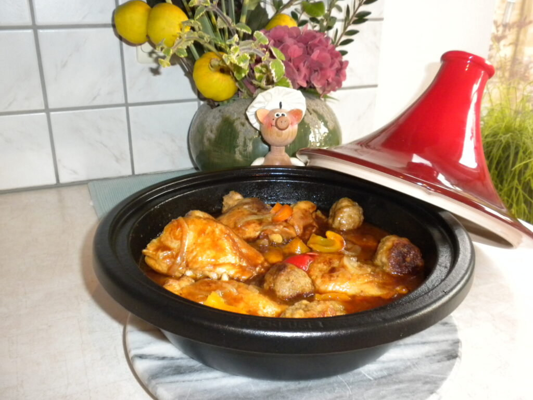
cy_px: 200
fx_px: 570
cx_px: 266
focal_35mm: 37
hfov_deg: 50.1
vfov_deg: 38.7
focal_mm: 6.6
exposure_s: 1/30
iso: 400
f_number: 3.5
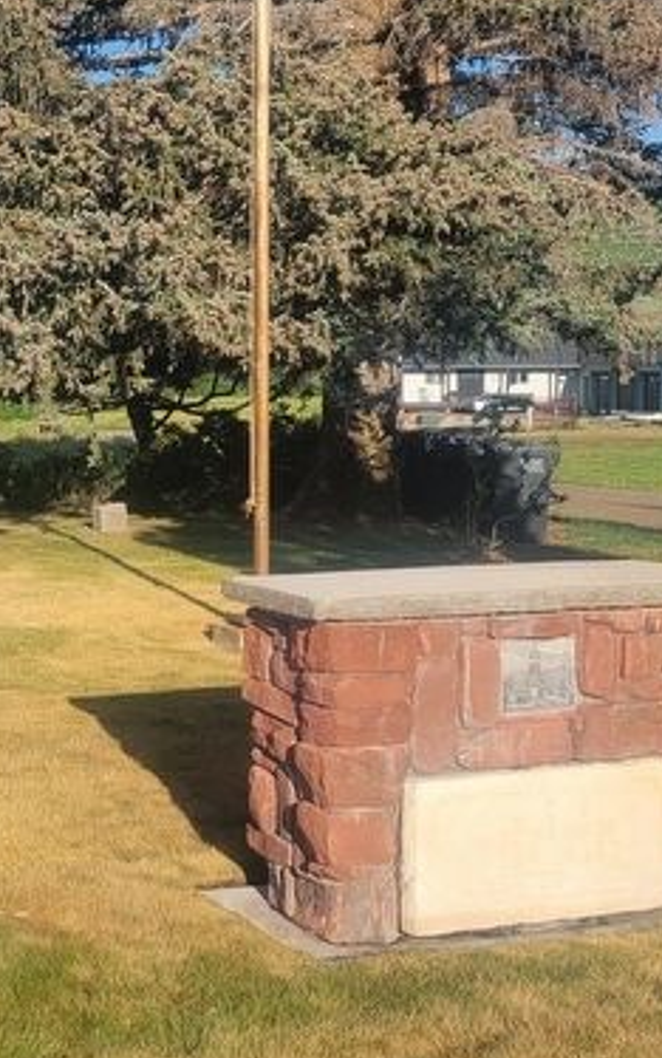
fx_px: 1702
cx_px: -161
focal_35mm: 59
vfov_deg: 34.4
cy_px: 399
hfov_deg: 20.4
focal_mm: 5.4
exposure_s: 1/2016
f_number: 1.8
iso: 40
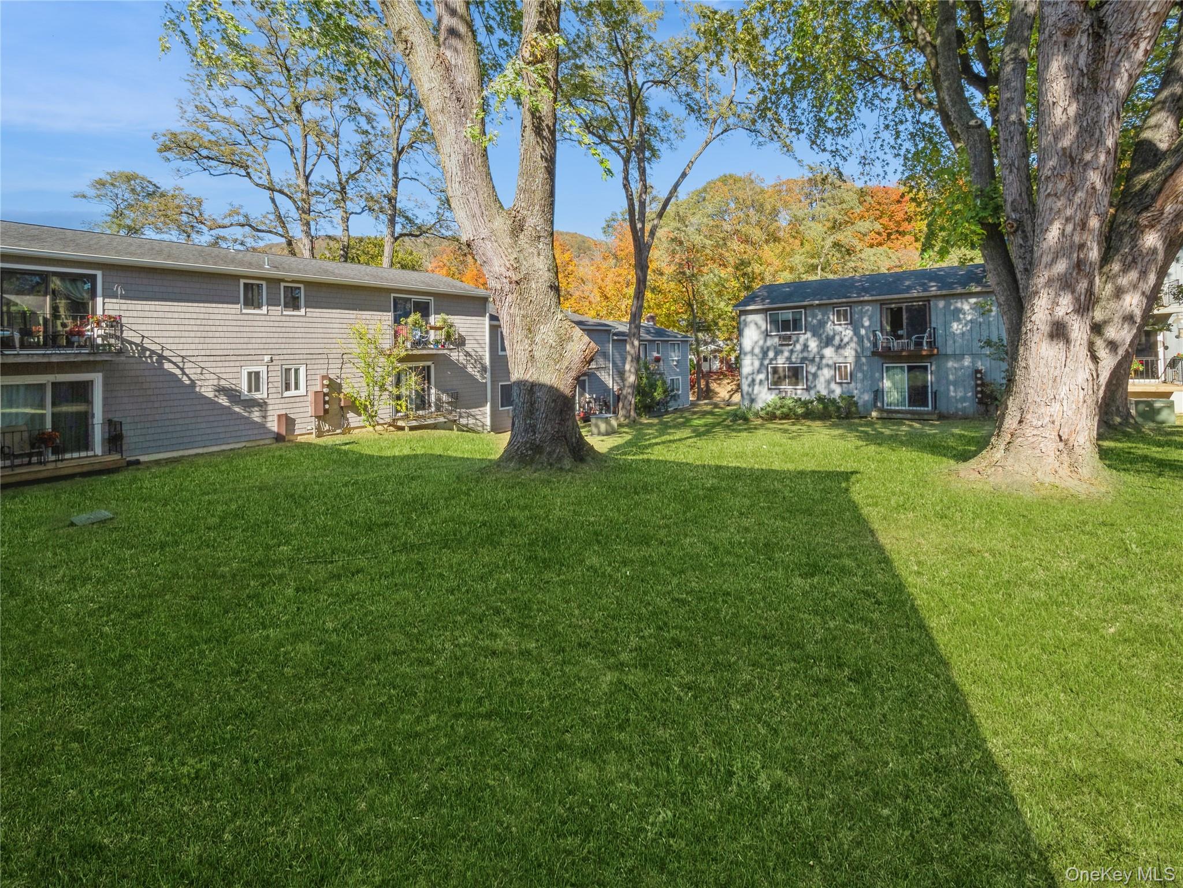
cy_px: 444
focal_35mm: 14
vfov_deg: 85.7
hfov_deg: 102.1
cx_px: 592
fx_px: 478
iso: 200
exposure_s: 1/200
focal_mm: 7
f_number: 8
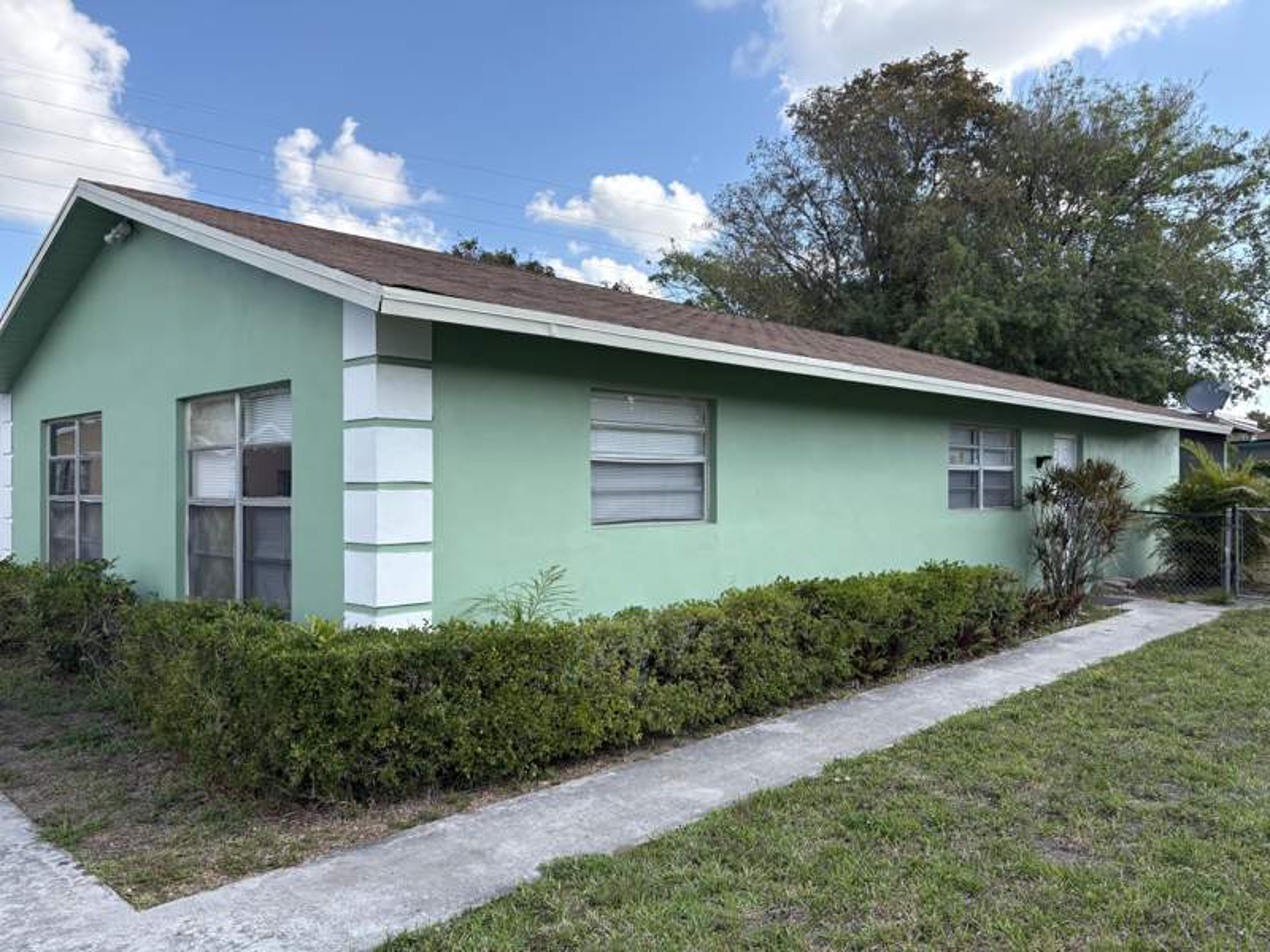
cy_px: 476
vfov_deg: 53.1
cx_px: 635
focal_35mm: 26
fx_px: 954
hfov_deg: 67.3
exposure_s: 1/1953
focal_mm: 5.96
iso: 64
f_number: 1.6
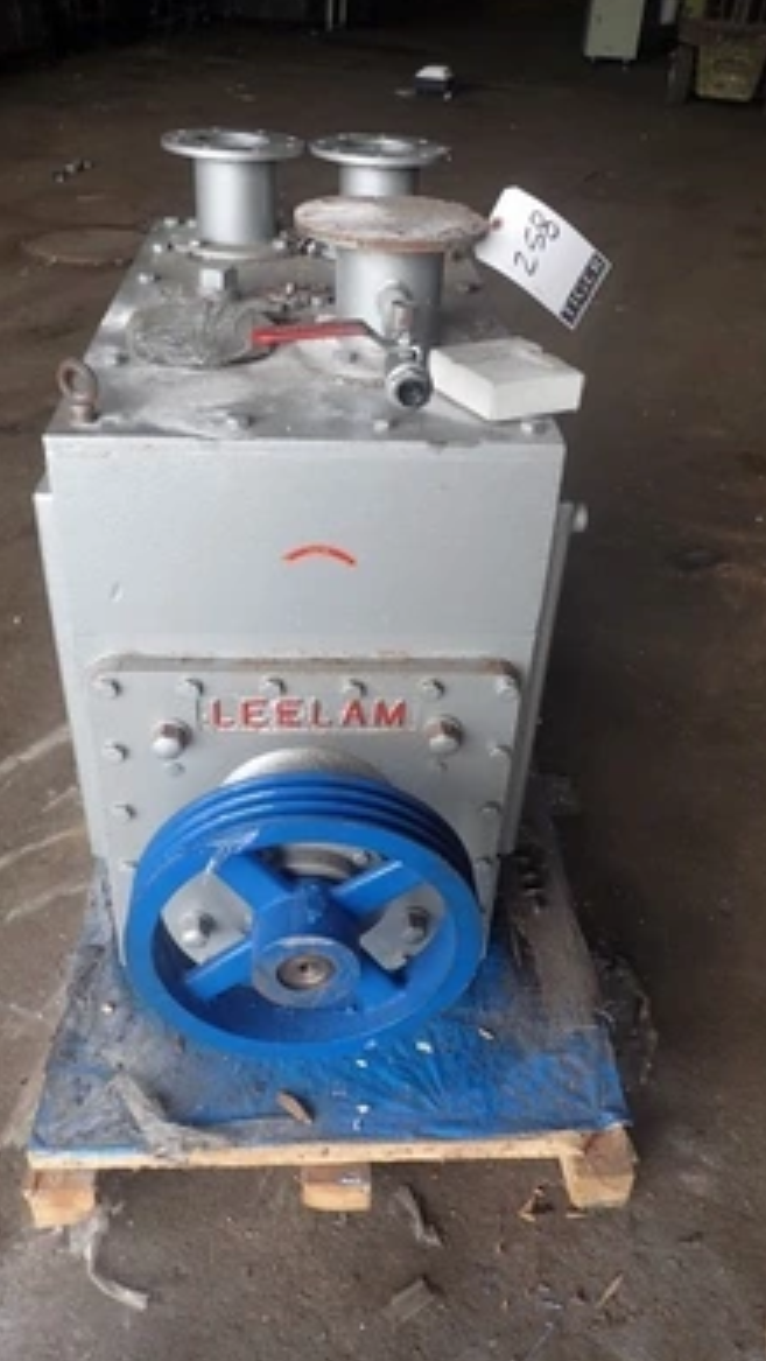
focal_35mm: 28
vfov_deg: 67.9
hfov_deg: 41.5
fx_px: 1010
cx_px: 378
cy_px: 689
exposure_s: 1/100
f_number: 2.8
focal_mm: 4.5
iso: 100
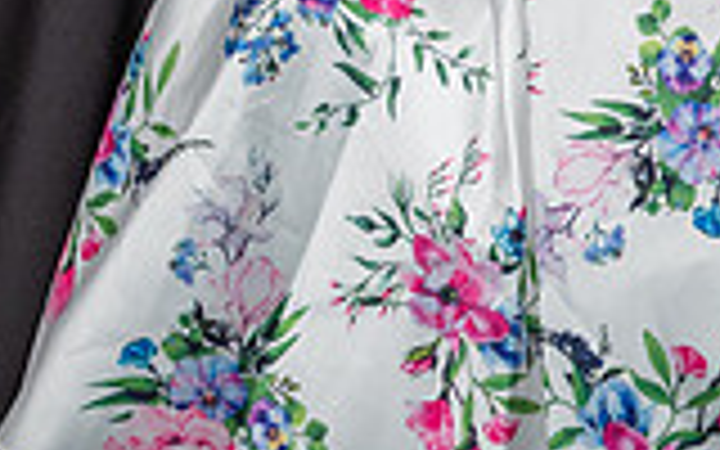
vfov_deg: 4.8
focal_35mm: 267
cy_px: -580
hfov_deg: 7.8
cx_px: 718
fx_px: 5239
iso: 200
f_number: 5.6
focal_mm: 48
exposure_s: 1/160
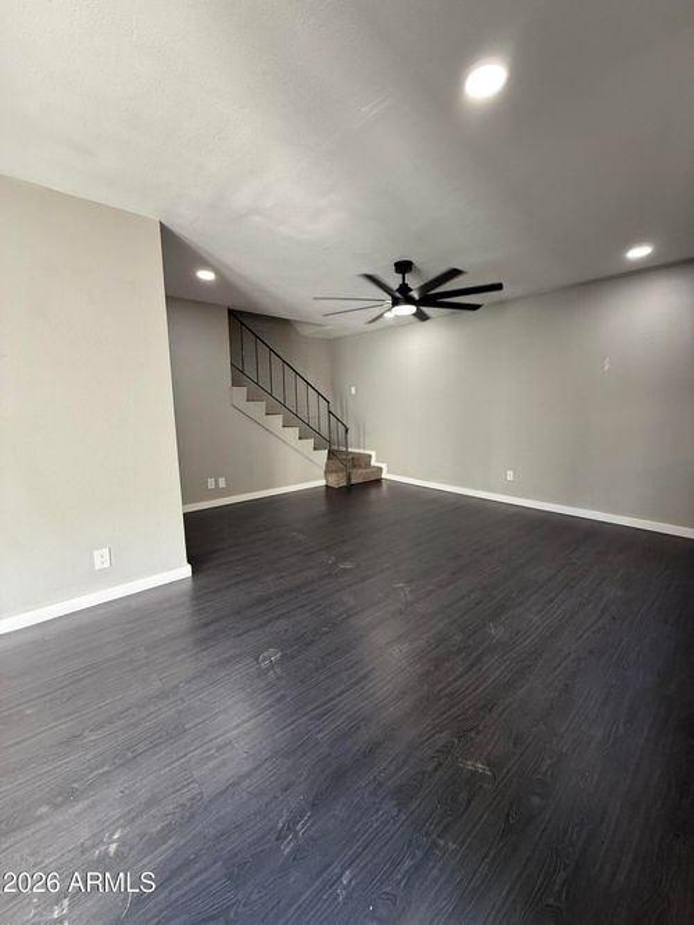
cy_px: 462
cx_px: 347
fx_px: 374
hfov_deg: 85.7
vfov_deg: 102.1
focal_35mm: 14
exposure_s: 1/120
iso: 250
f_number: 2.2
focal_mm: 2.22
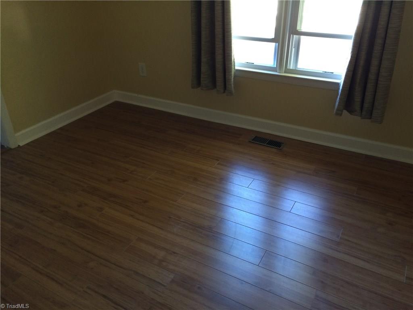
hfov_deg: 61.7
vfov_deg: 48.2
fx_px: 346
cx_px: 206
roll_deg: +1.5
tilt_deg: -30.6
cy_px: 155
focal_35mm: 29
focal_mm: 4.15
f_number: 2.2
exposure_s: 1/30
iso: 100
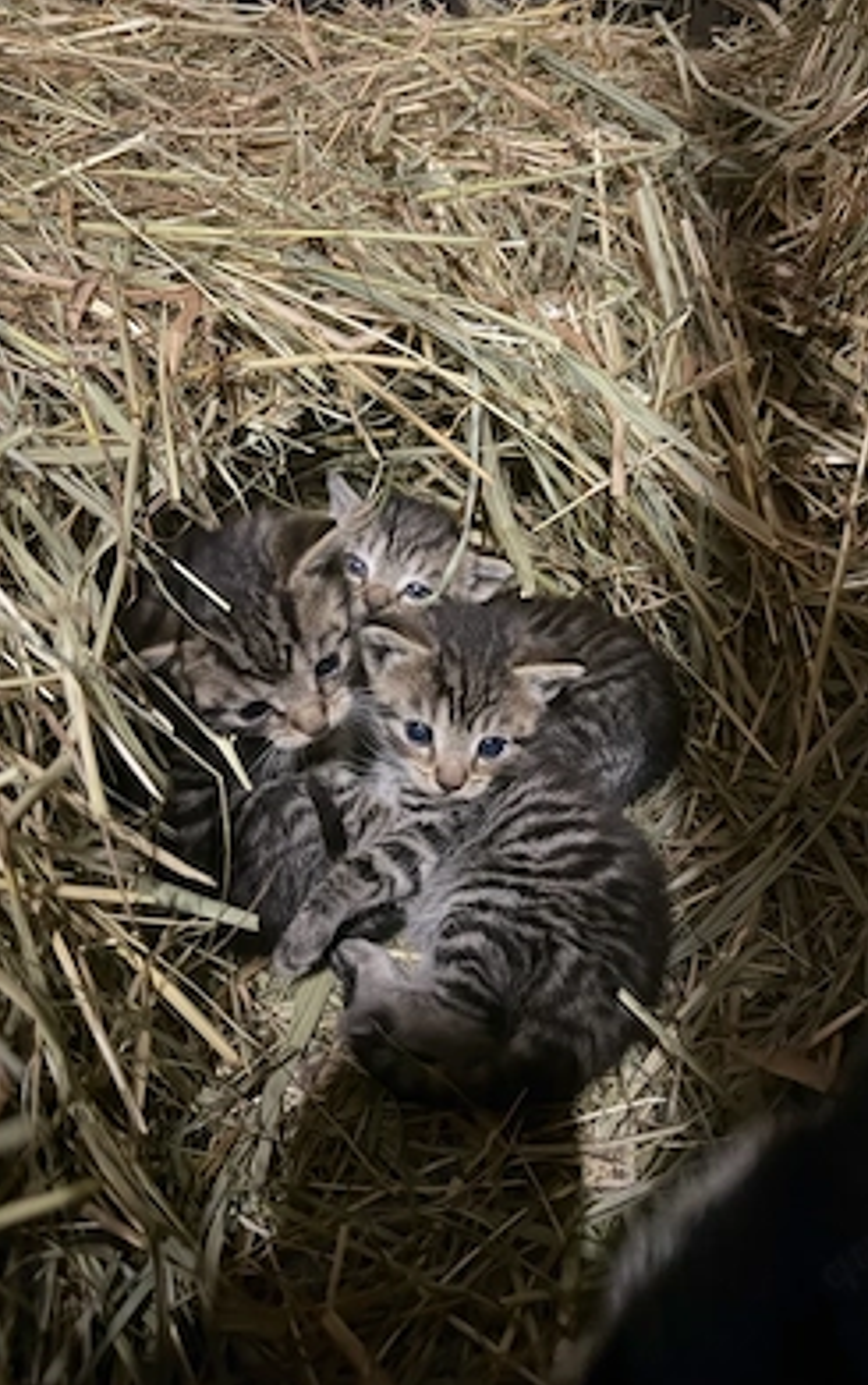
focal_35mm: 26
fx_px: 982
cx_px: 457
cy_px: 698
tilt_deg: -46.0
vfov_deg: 70.4
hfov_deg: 47.7
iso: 1250
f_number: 1.78
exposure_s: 1/14
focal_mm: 6.76
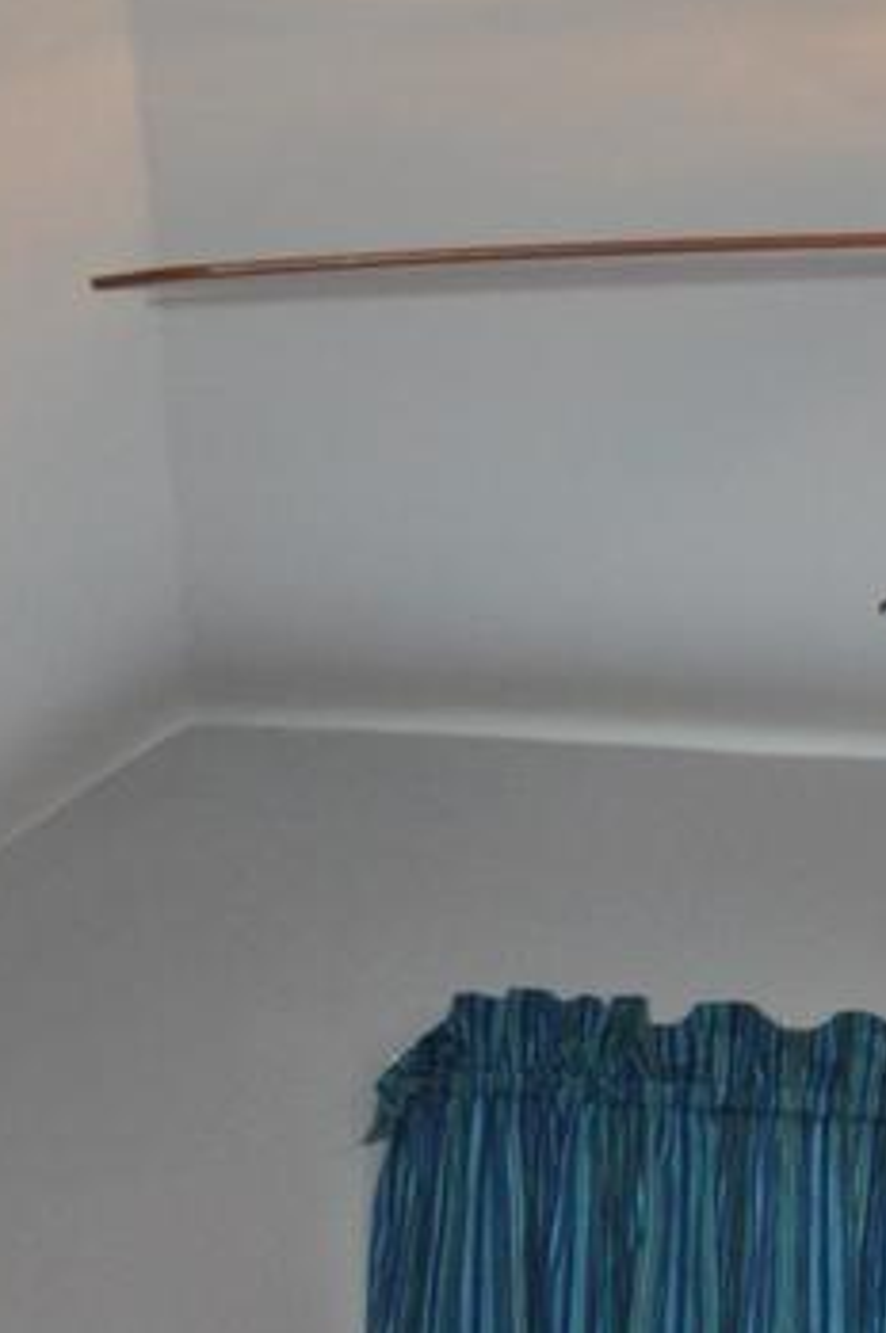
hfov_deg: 10.3
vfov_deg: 13.8
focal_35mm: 132
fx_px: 4882
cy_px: 2418
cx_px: 676
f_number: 3.8
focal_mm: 20
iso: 800
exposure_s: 1/125
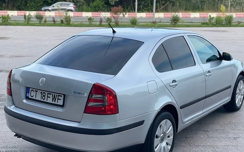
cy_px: 79
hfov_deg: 36.3
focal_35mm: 56
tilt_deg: -11.3
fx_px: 372
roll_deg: -0.5
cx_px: 123
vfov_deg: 23.1
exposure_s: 1/631
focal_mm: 6
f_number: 2
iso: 32
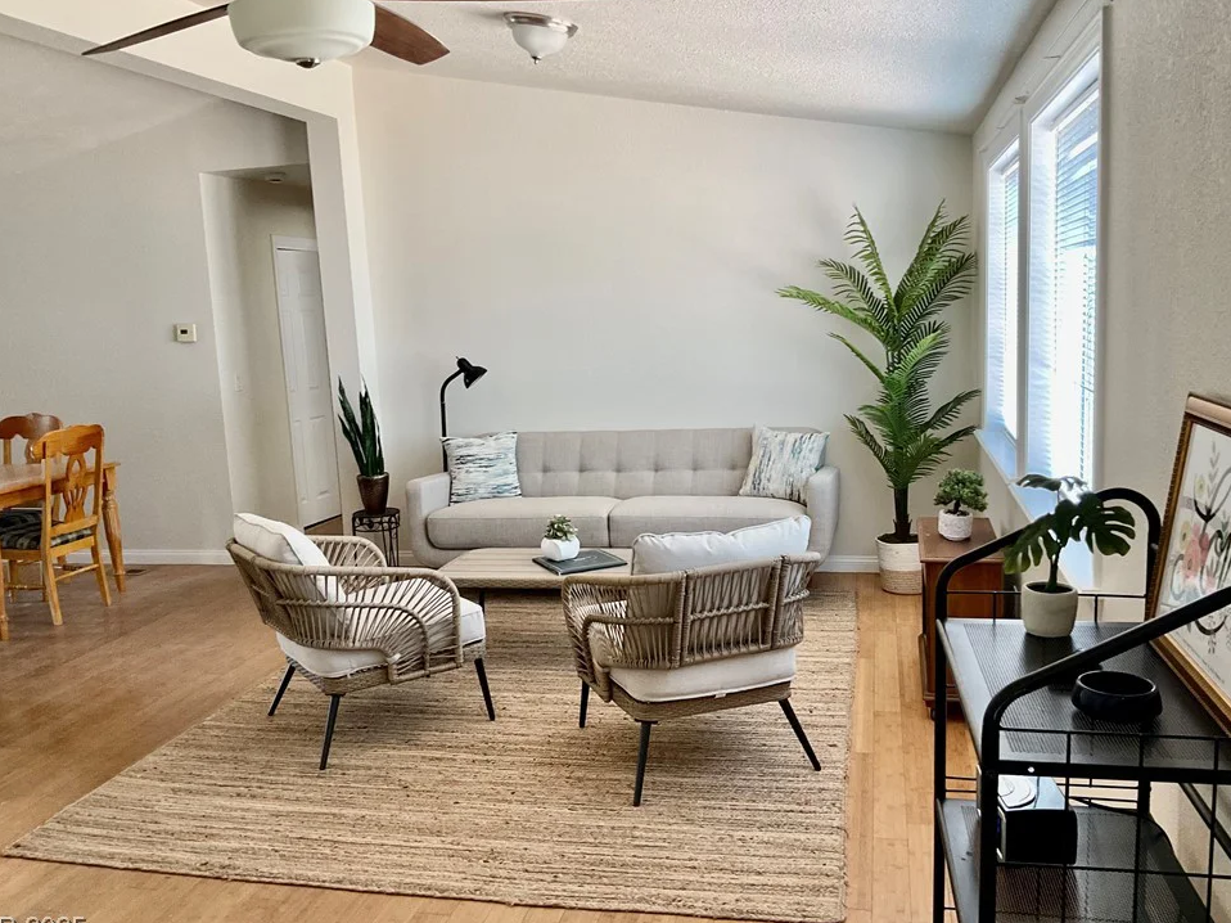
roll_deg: +0.6
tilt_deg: -10.1
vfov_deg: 45.4
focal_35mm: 31
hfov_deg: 58.4
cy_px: 463
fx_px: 1102
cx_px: 614
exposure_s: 1/60
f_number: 1.8
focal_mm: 3
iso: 64
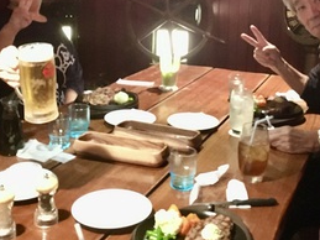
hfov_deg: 34.3
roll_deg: -1.4
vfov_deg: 25.7
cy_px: 58
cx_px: 173
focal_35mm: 56
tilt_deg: -11.5
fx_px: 517
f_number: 2.2
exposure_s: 1/15
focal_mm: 4.15
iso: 1250
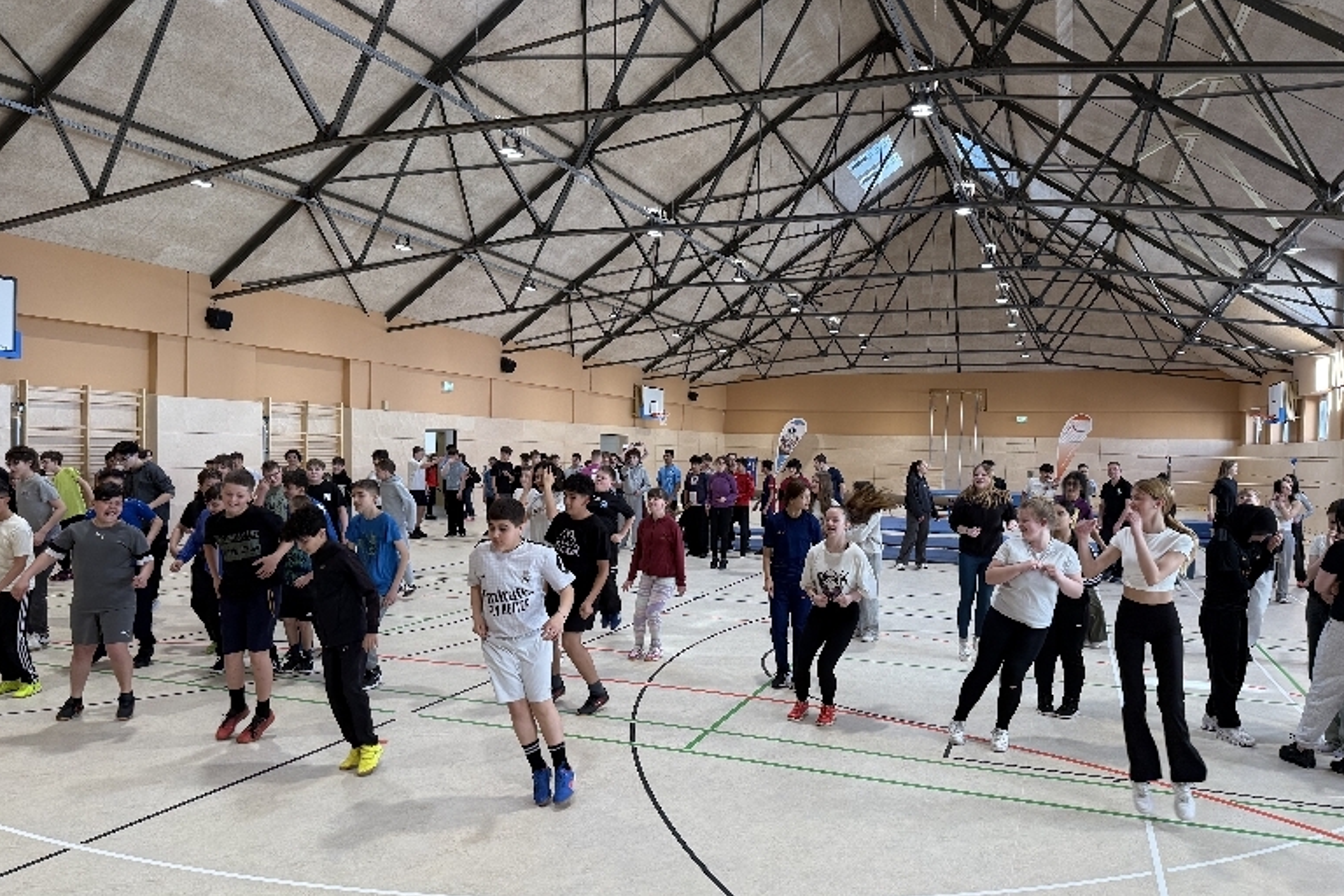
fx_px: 971
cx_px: 691
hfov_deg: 69.4
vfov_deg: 49.5
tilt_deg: -1.3
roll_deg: -1.6
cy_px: 476
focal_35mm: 26
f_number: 1.78
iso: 80
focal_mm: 6.76
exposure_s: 1/100
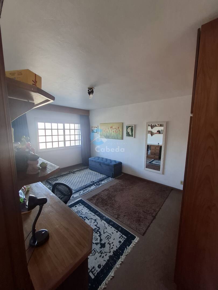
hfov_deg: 89.9
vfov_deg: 106.2
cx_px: 109
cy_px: 145
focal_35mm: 13
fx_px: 109
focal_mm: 1.74
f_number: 2.2
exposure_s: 1/40
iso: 160
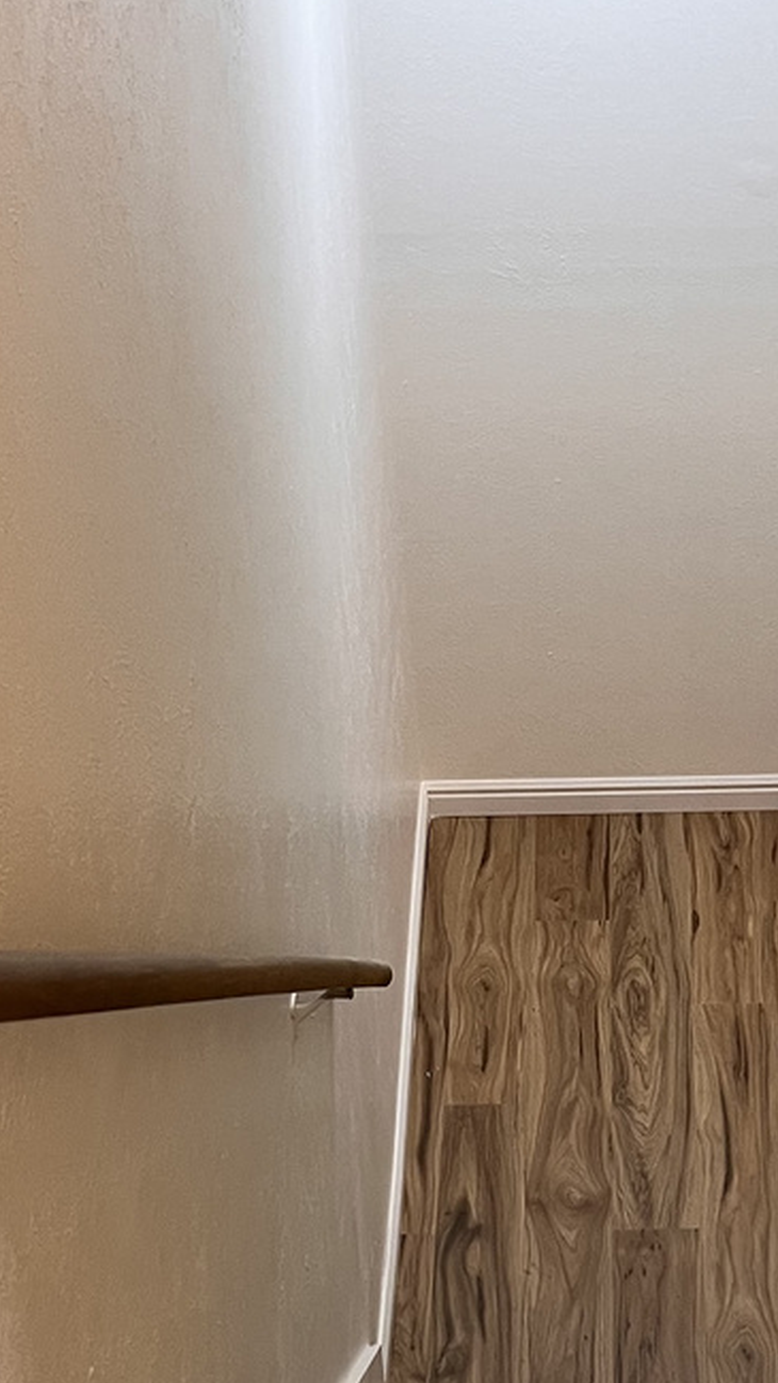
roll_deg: -1.4
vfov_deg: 31.0
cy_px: 993
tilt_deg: -40.8
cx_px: 646
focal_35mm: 67
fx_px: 2458
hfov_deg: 17.8
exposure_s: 1/60
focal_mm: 5.7
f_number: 1.5
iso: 125
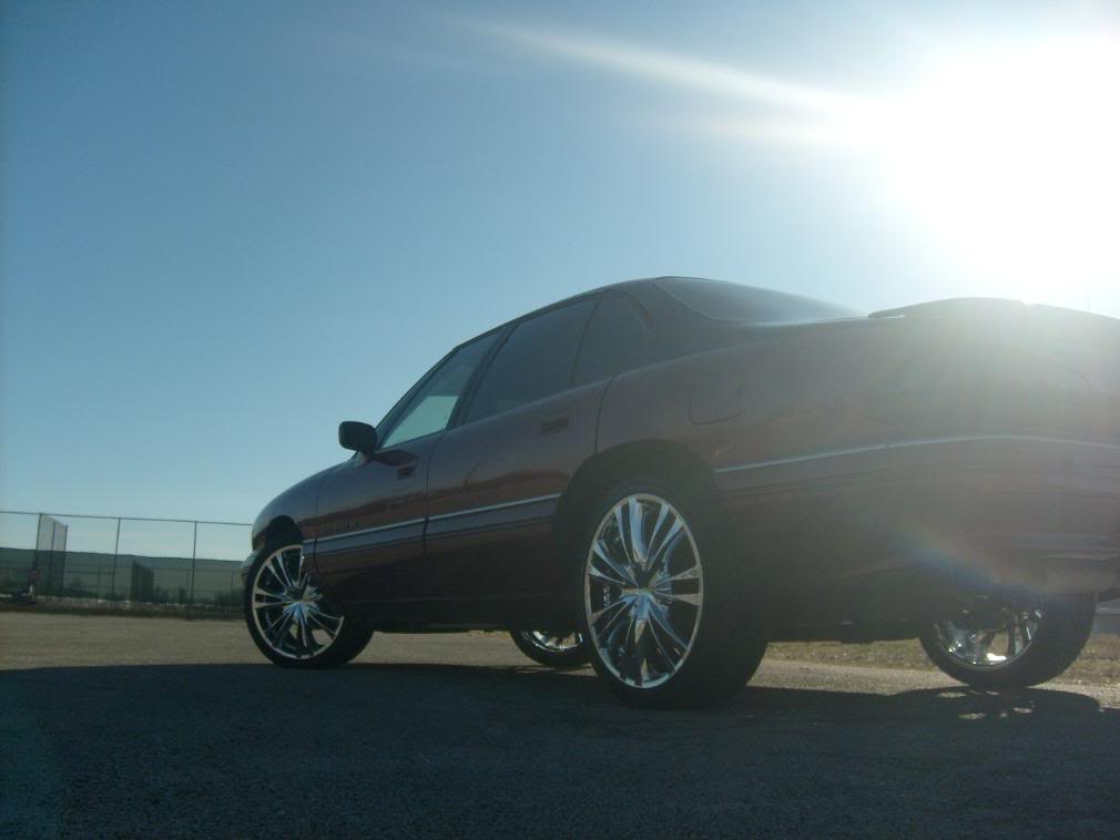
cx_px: 560
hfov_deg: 52.6
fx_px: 1133
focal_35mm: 35
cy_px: 420
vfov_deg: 40.7
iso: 80
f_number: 7.1
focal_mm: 5.8
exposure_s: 1/500
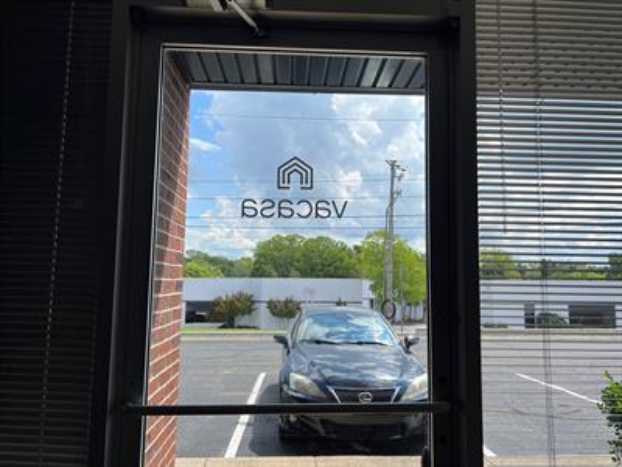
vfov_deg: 53.1
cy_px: 234
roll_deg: -1.0
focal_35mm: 26
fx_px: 467
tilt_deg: +4.9
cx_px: 311
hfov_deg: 67.3
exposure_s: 1/1621
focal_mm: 5.7
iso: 50
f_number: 1.5
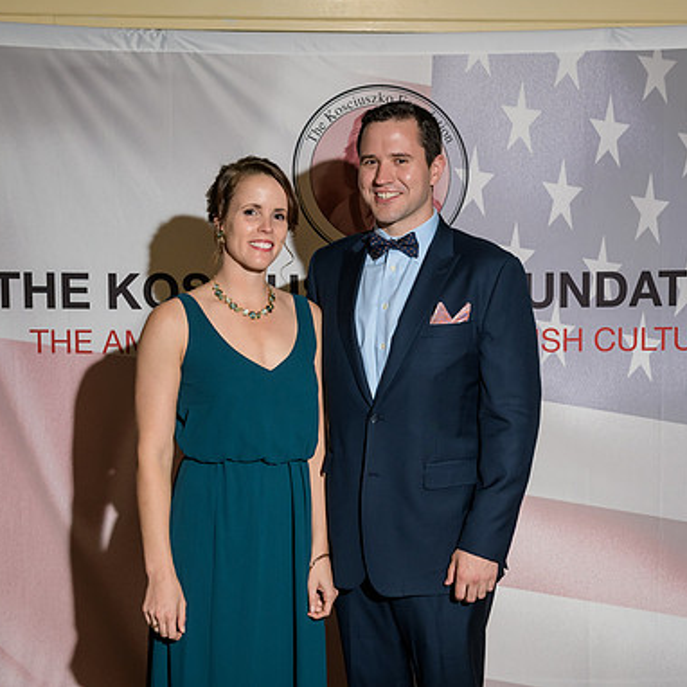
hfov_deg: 27.7
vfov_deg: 27.7
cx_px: 365
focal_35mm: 62
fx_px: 1392
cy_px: 341
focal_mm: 48
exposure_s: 1/100
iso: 800
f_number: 5
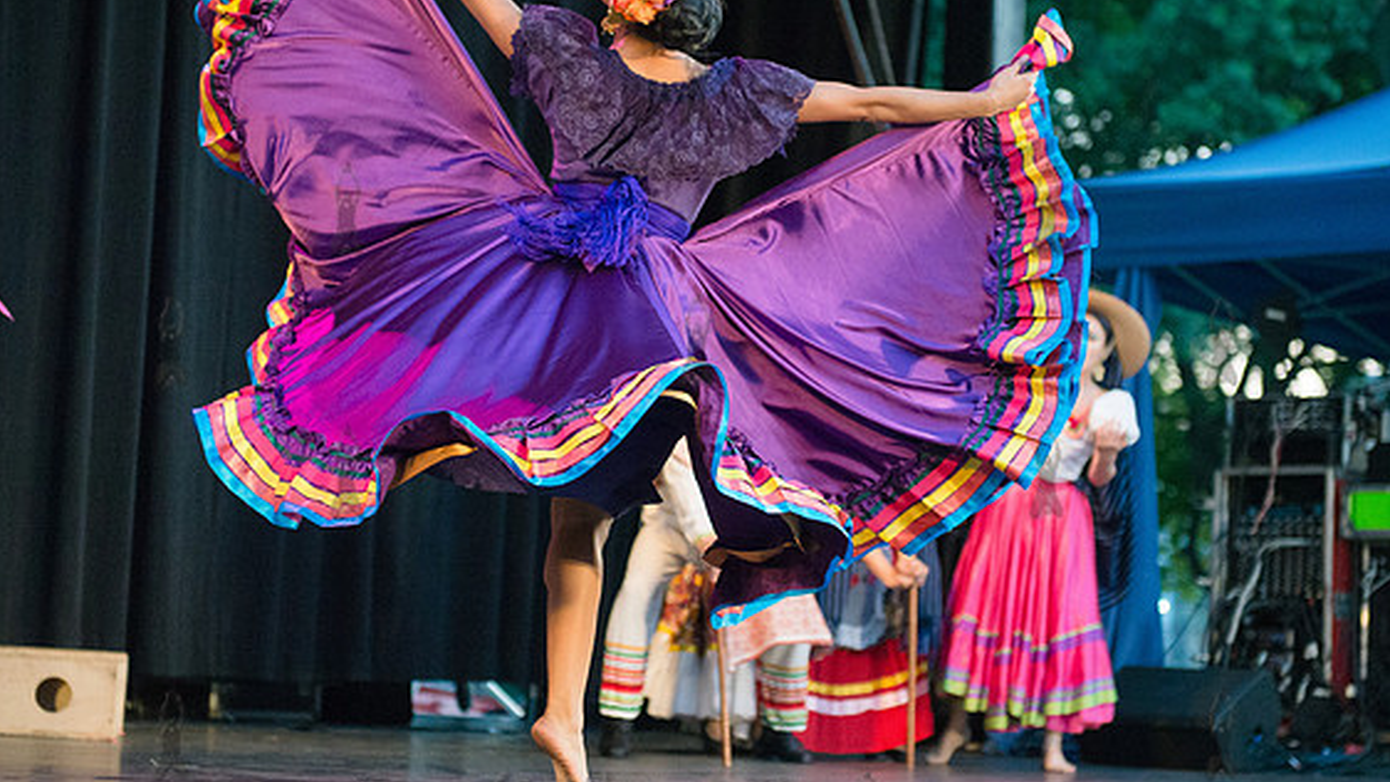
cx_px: 758
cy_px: 352
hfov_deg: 23.7
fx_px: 3317
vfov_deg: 13.4
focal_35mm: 90
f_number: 2.8
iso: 4000
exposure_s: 1/1250
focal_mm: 70
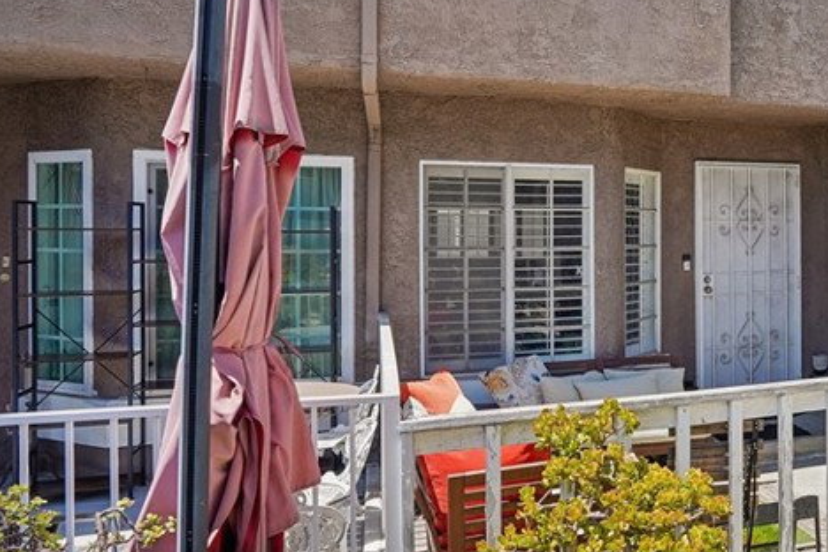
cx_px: 780
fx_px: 805
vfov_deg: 37.7
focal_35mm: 35
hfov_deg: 47.5
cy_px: 224
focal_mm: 16
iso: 400
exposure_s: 1/400
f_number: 8
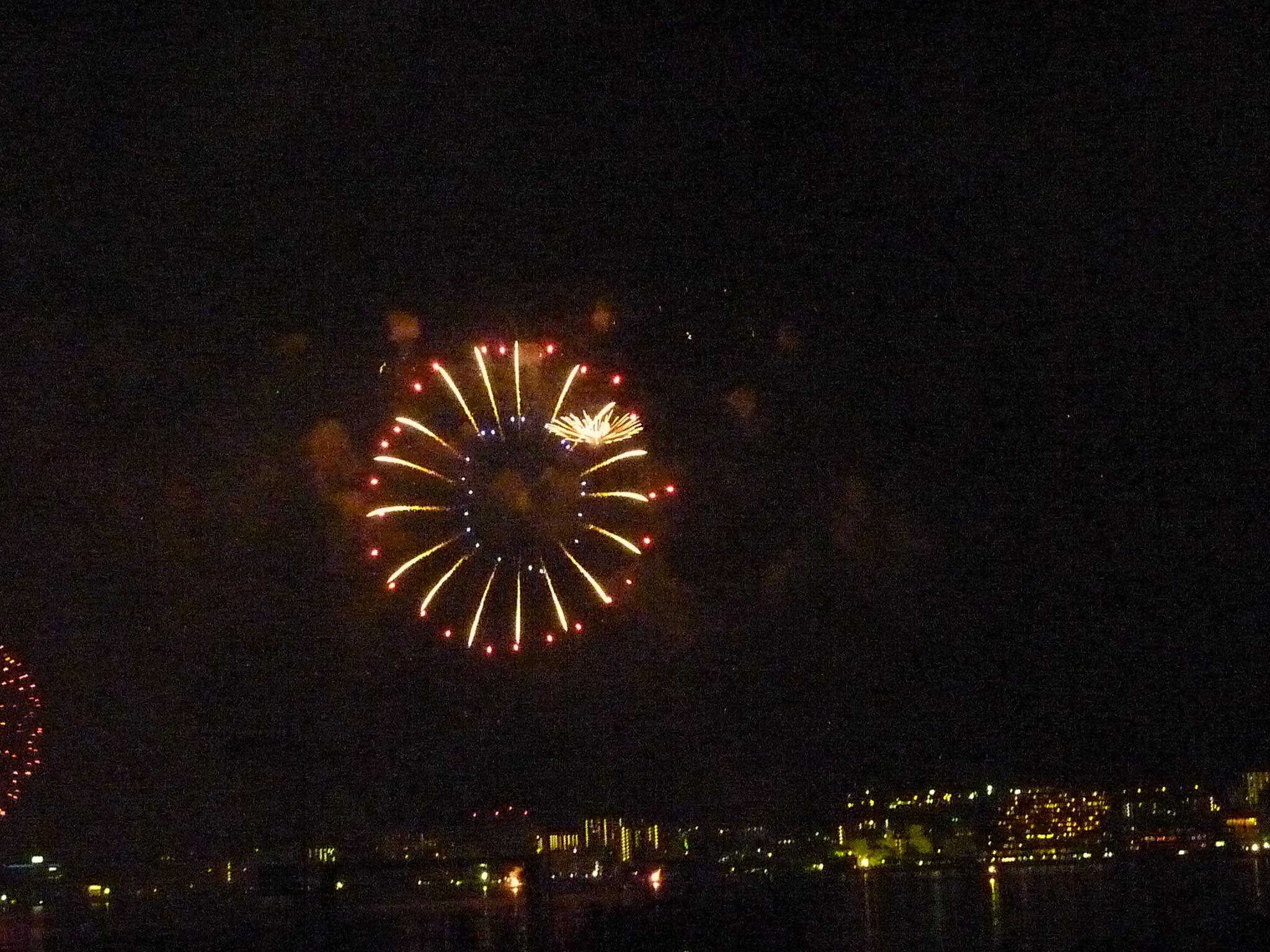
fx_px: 2458
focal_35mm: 67
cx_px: 635
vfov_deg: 21.9
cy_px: 476
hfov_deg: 29.0
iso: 1250
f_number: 3.6
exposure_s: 1/8
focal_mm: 6.1
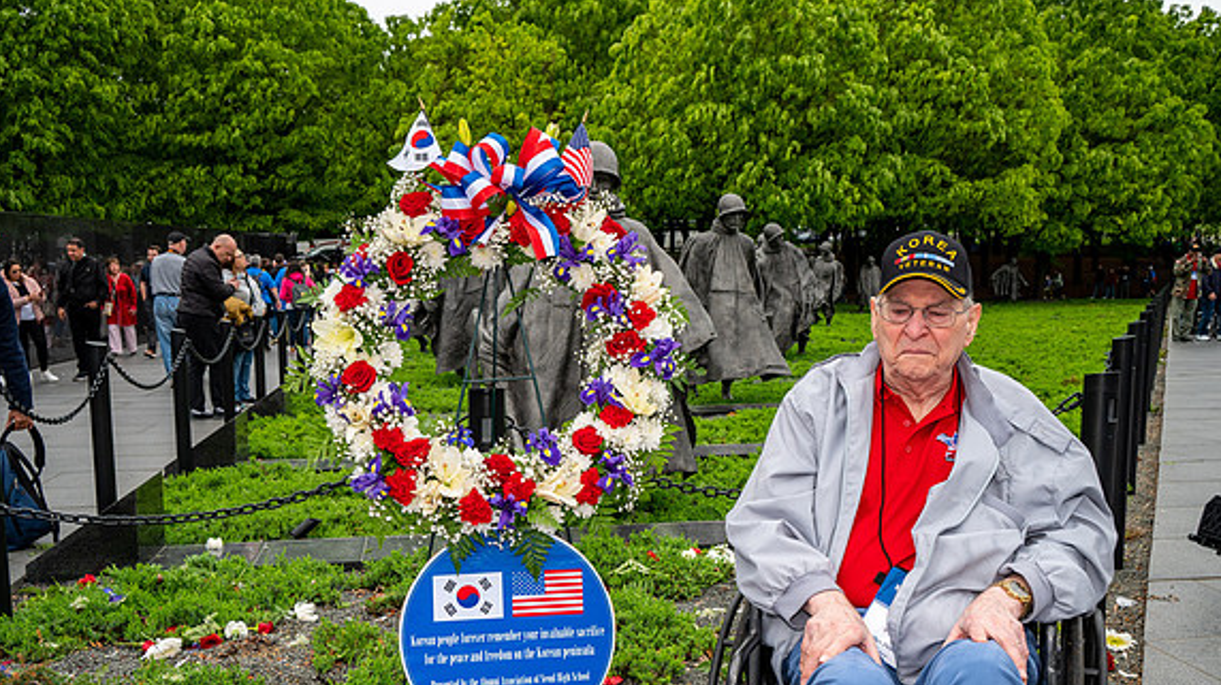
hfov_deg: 58.1
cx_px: 610
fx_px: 1100
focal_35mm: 34
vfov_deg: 34.5
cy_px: 401
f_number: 8
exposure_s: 1/640
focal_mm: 32
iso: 1000
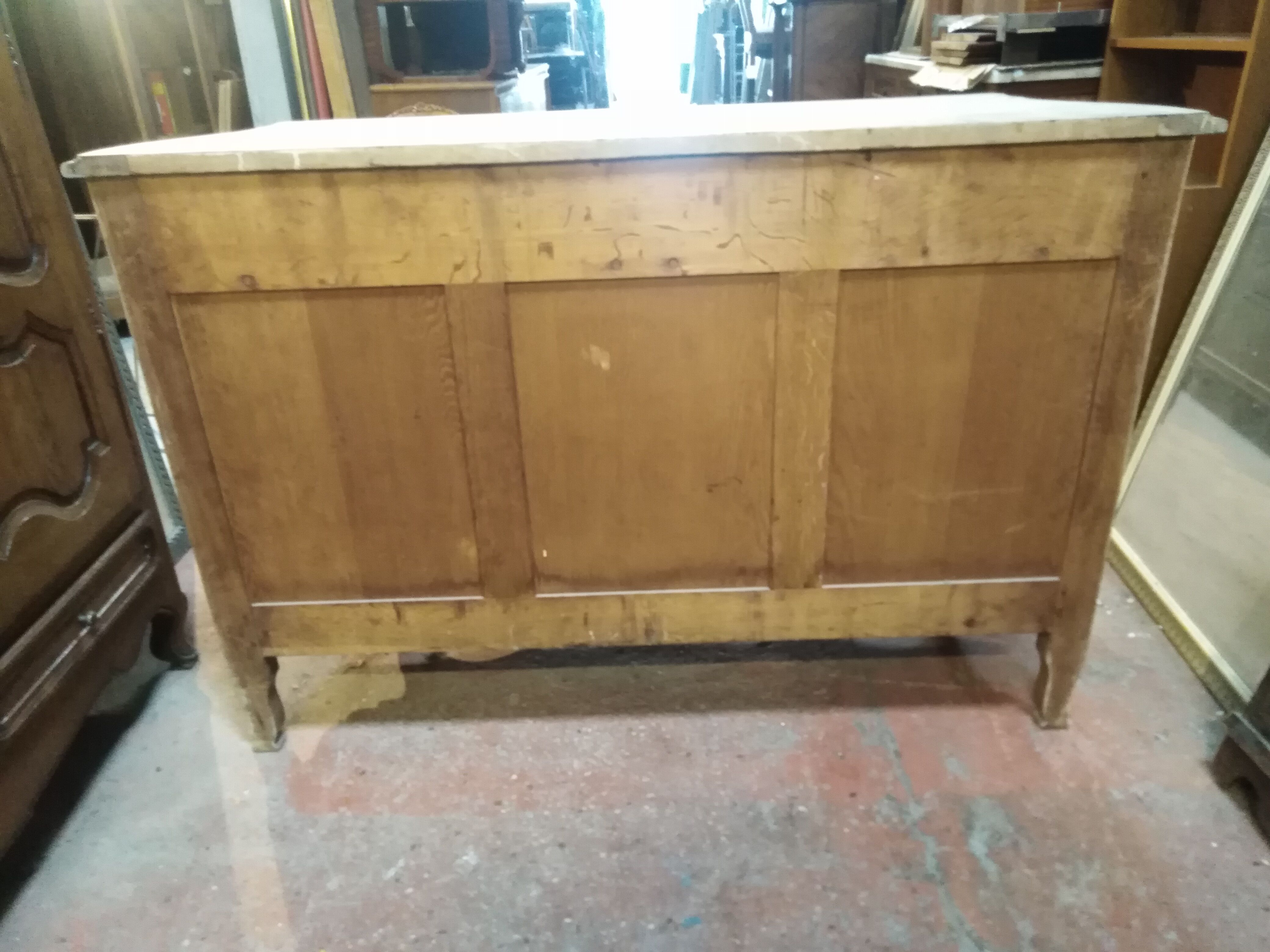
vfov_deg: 53.1
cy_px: 476
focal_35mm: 26
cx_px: 635
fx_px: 954
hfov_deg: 67.3
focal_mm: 3.46
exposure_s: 1/12.5
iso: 1338
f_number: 2.2
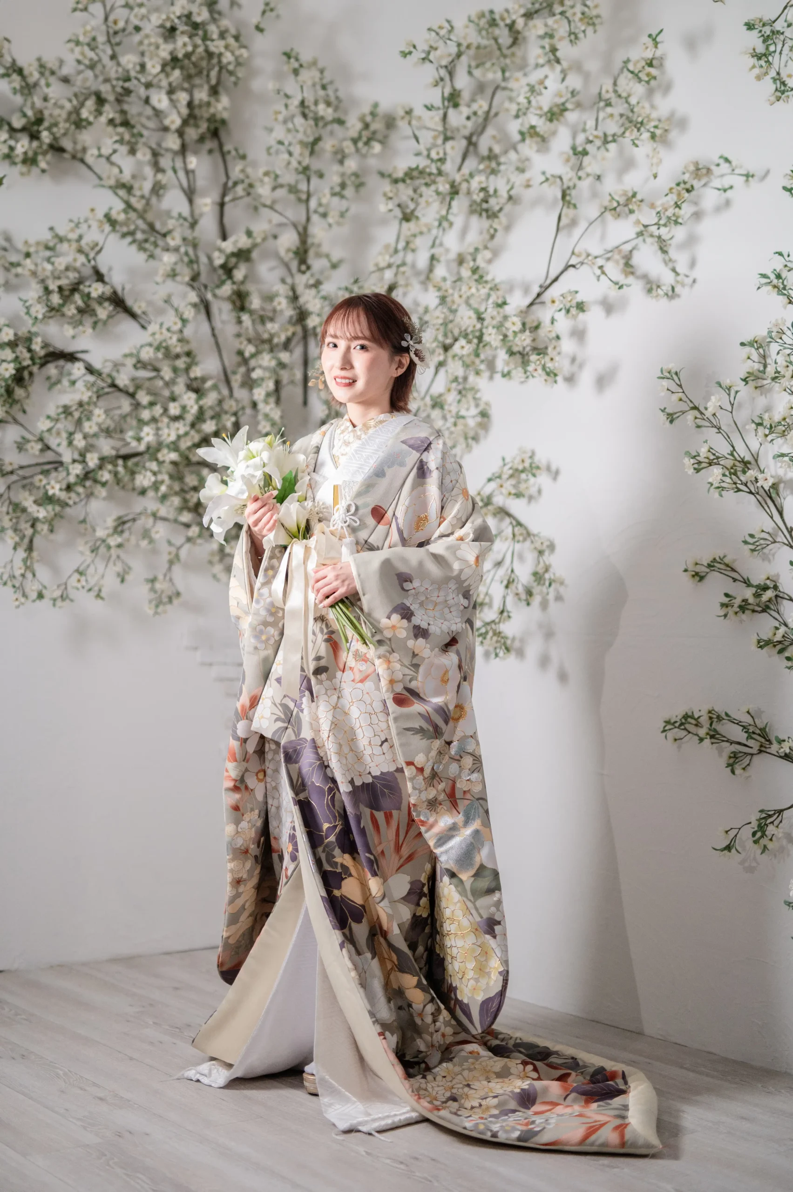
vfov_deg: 39.6
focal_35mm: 50
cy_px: 596
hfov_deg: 27.0
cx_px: 396
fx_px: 1654
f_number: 1.4
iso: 2000
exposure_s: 1/125
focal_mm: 50
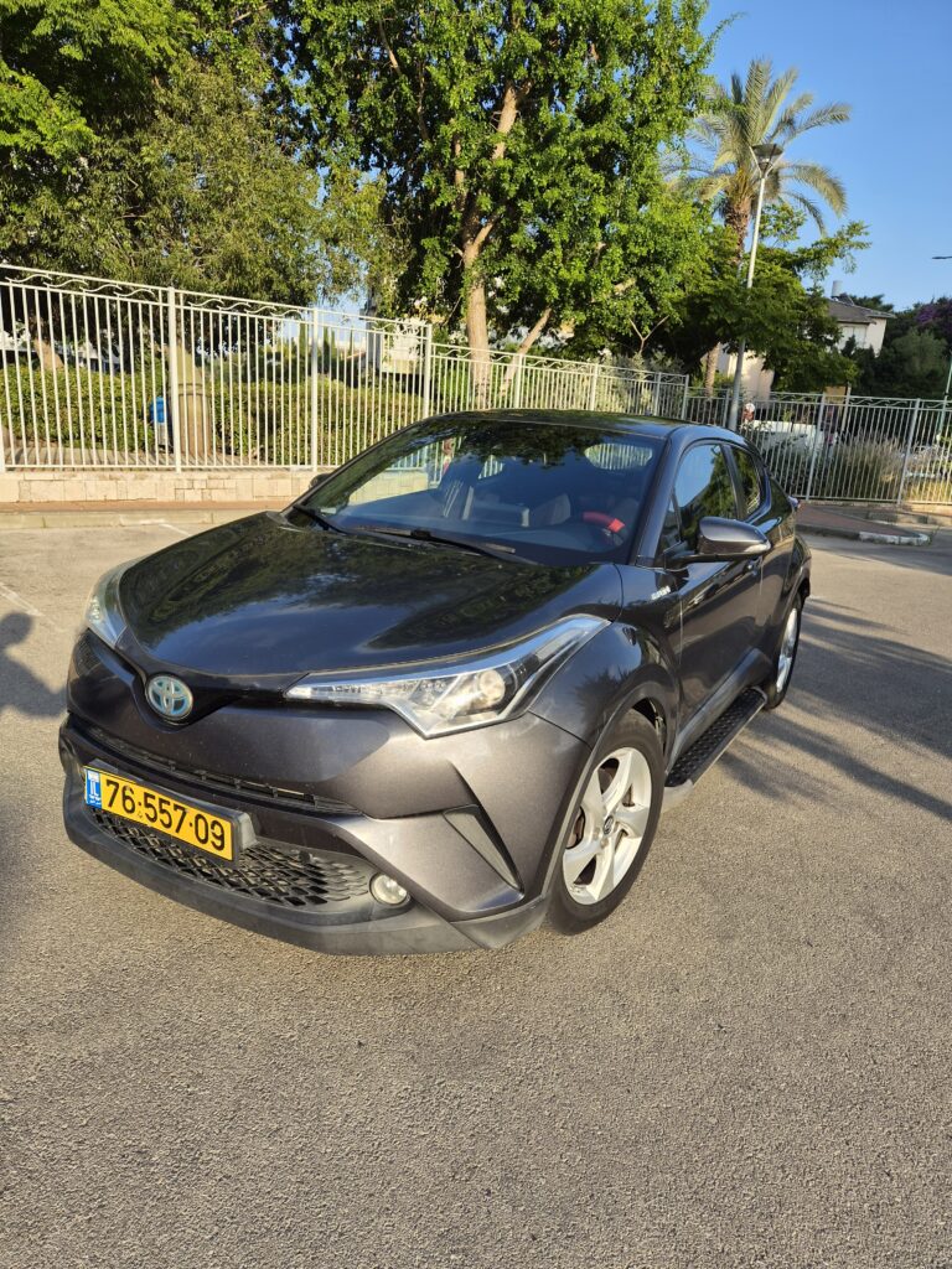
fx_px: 843
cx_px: 476
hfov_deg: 58.9
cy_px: 634
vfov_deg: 73.9
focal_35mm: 23
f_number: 1.8
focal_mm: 5.4
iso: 50
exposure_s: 1/1164
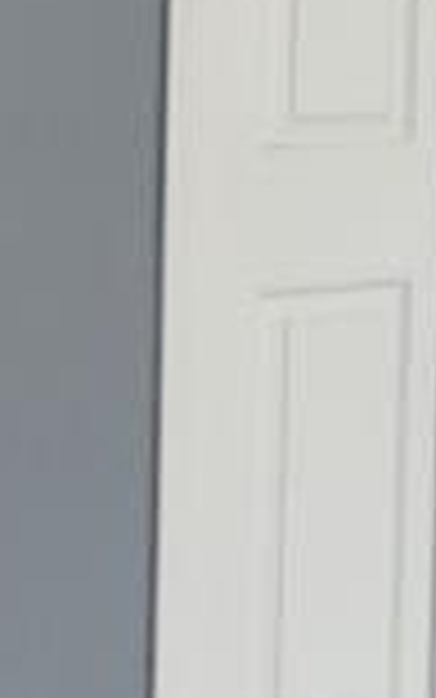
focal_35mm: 161
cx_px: 1389
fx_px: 3058
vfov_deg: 12.9
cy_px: 41
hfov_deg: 7.1
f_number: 1.8
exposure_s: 1/180
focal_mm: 6.4
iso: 200
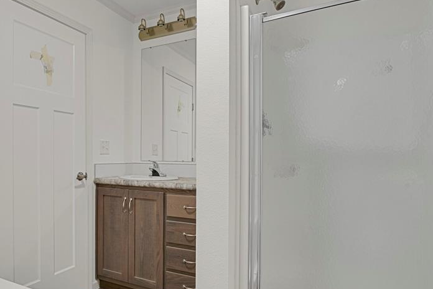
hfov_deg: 69.7
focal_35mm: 25
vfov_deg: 51.2
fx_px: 301
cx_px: 149
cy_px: 158
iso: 250
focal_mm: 17
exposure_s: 6
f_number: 8
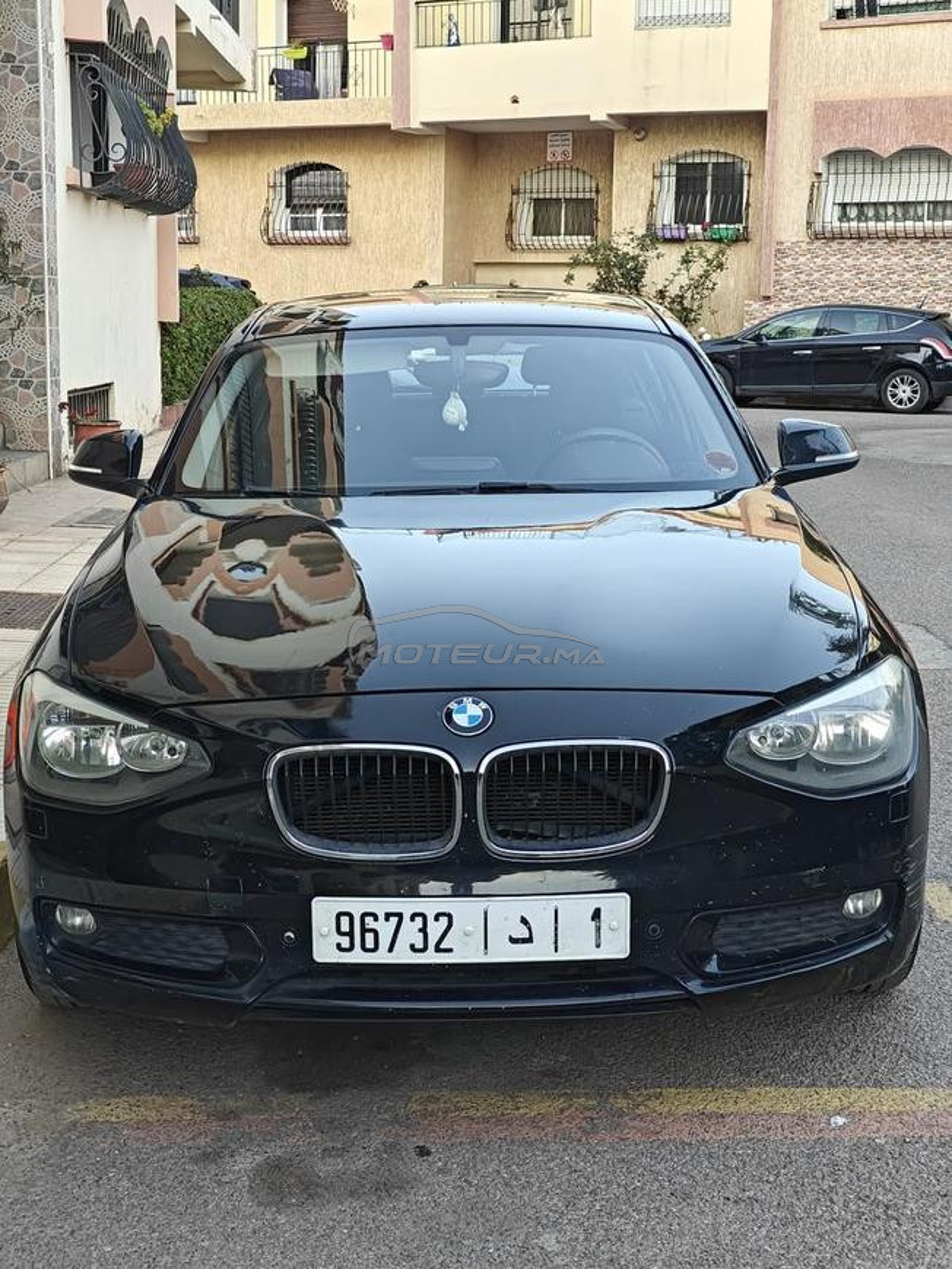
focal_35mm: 47
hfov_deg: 30.9
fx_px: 1723
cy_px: 634
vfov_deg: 40.4
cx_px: 476
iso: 200
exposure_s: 1/100
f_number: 2
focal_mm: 7.08
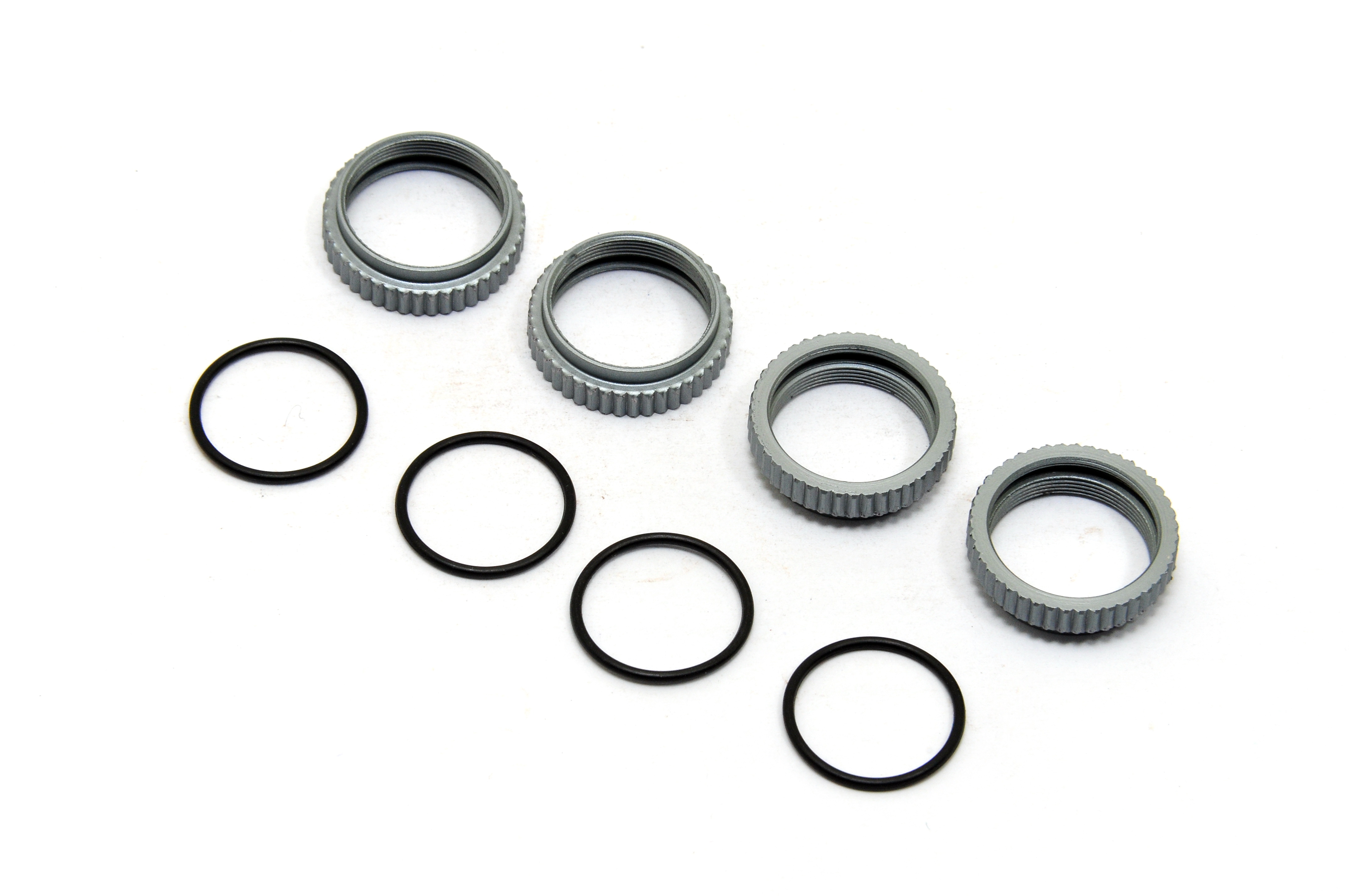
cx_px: 674
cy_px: 448
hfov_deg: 10.2
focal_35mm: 202
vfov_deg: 6.8
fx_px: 7579
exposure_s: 1/60
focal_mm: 135
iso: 400
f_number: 20
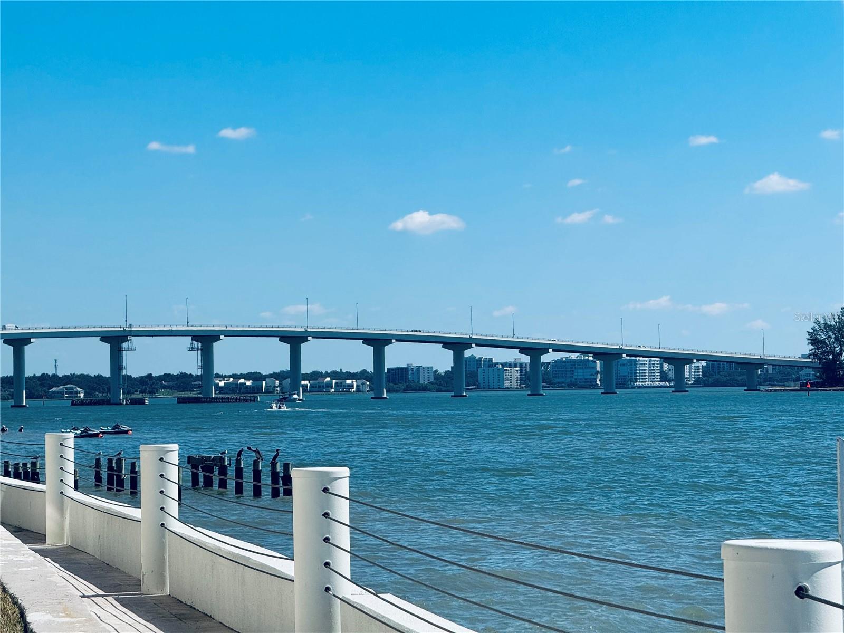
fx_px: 2926
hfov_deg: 16.4
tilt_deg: +2.2
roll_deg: +1.5
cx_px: 422
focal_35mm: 120
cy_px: 316
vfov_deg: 12.3
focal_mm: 15.66
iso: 50
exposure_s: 1/3690
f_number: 2.8
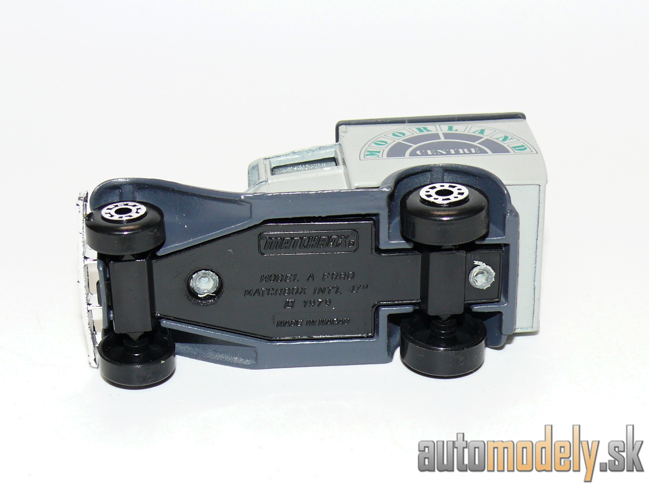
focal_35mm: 87
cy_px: 244
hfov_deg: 22.5
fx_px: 1631
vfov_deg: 17.0
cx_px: 324
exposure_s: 1/30
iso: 100
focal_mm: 12.3
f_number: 4
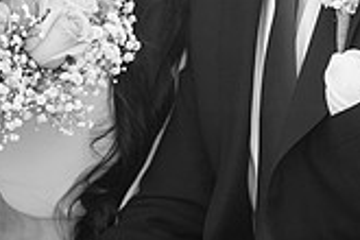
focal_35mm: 604
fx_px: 6040
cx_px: 44
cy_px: -101
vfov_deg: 2.3
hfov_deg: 3.4
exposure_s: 1/3200
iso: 200
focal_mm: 150
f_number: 2
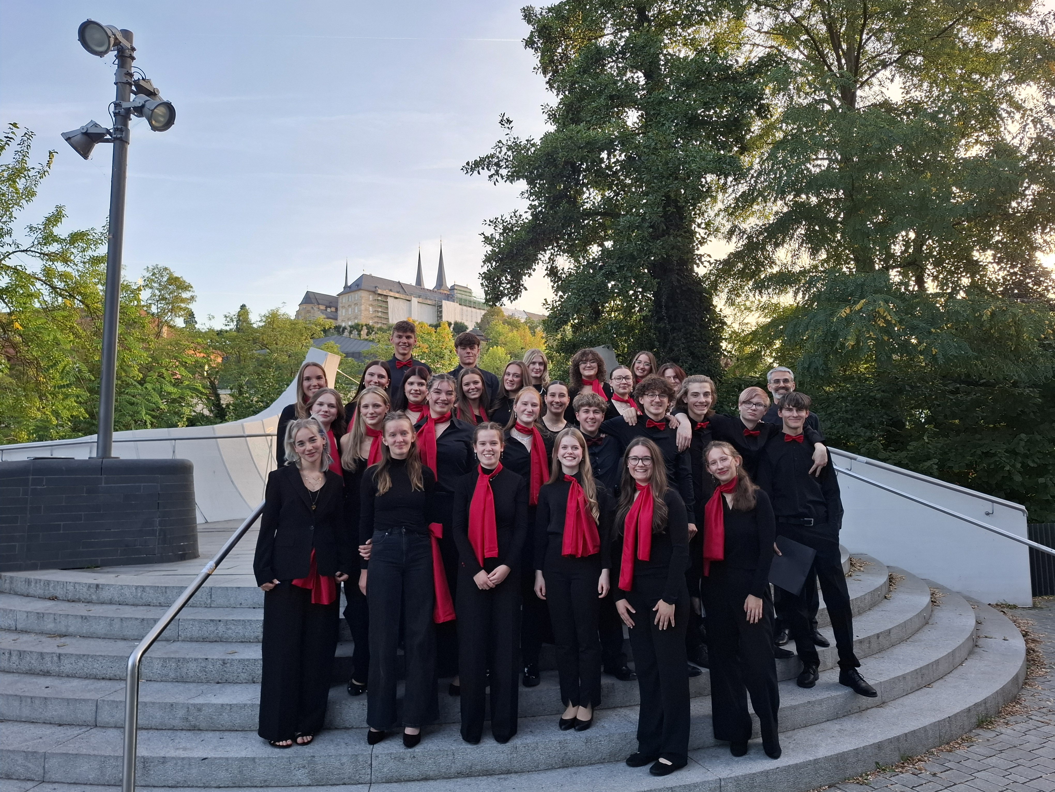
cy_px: 396
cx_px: 528
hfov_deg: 73.9
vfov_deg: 58.9
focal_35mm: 23
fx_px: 701
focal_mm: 5.54
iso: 50
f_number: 1.8
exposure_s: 1/128
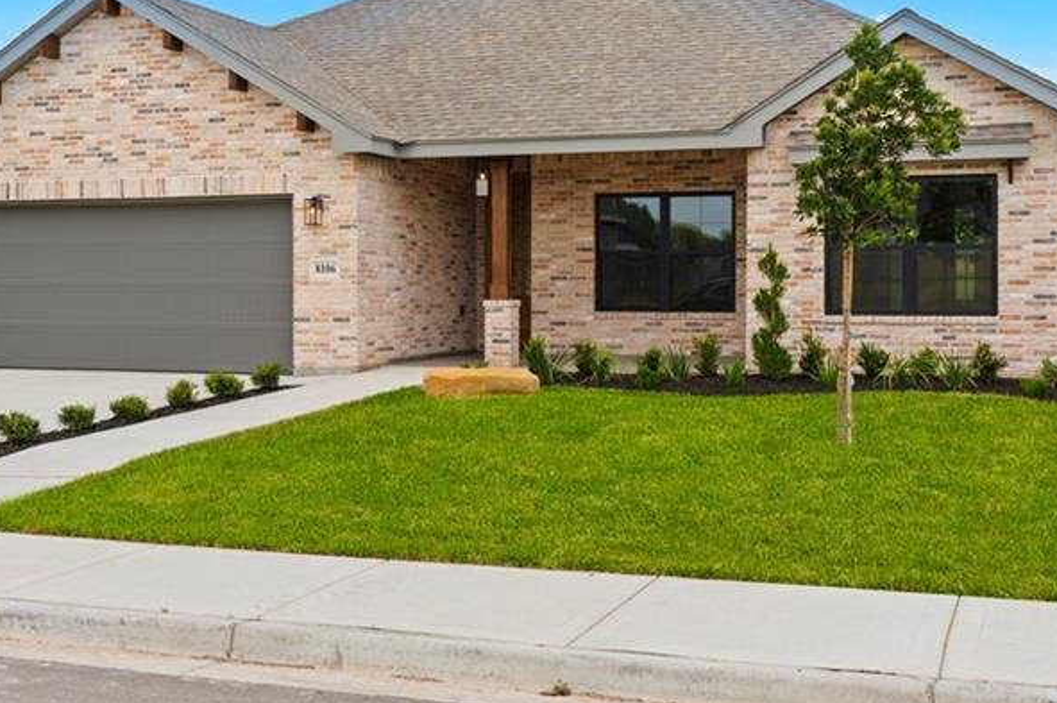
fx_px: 1525
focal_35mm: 52
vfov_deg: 25.9
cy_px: 290
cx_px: 449
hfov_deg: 38.1
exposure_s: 1/80
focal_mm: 30
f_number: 8
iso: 100
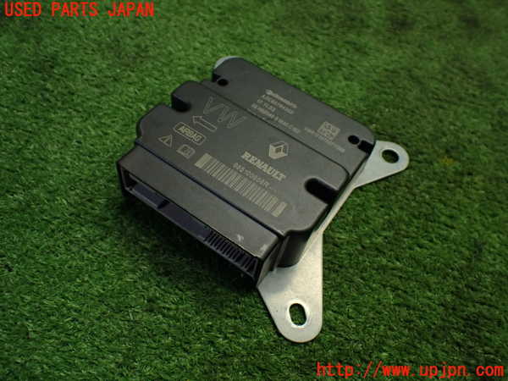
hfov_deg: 60.0
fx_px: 440
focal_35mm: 30
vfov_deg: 46.8
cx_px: 254
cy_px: 190
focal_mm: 5.4
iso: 400
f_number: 2.3
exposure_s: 1/125
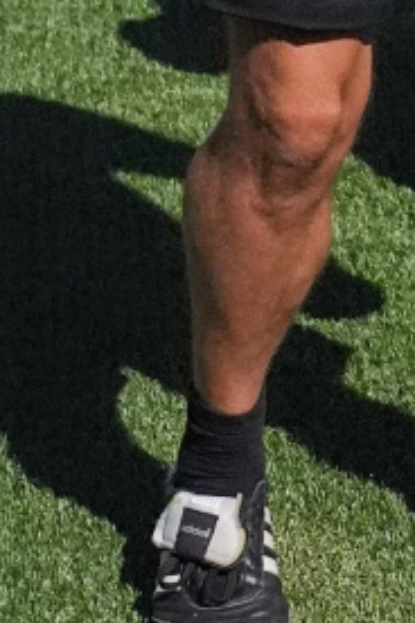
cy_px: -431
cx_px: 735
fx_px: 3683
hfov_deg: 6.3
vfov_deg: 9.3
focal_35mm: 213
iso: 5000
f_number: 4.5
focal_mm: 33
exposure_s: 1/80000
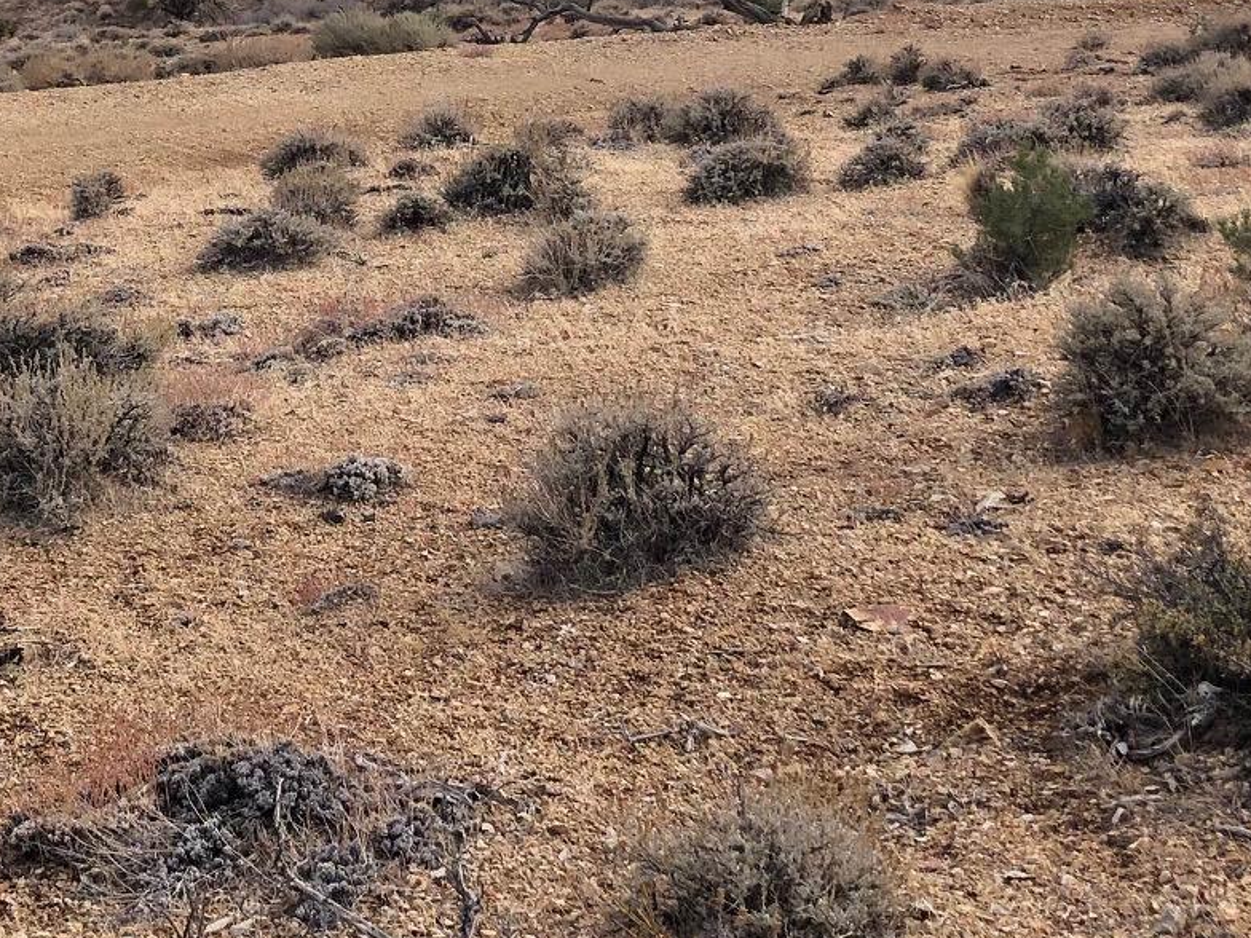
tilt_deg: -12.6
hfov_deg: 26.7
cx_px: 321
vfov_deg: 20.0
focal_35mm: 72
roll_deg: -3.5
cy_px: 72
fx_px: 2602
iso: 20
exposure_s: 1/1091
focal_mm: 3.99
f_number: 1.8
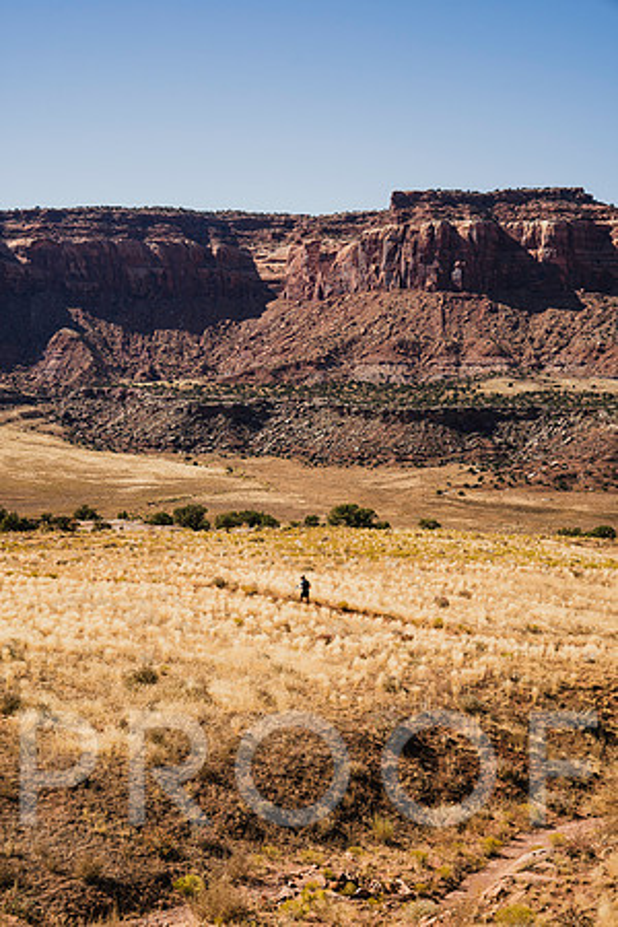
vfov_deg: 28.8
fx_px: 1802
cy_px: 464
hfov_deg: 19.5
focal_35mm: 70
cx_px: 309
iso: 160
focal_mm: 70
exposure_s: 1/640
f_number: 7.1
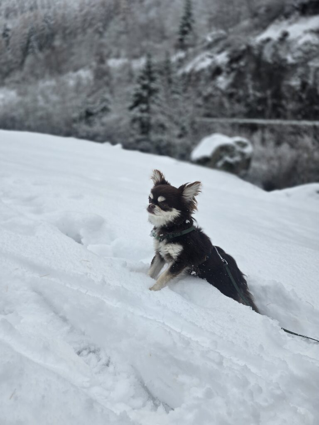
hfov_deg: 58.9
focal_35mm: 23
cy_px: 212
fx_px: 283
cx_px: 160
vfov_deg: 73.9
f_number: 1.7
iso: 12
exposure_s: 1/526
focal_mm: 6.3
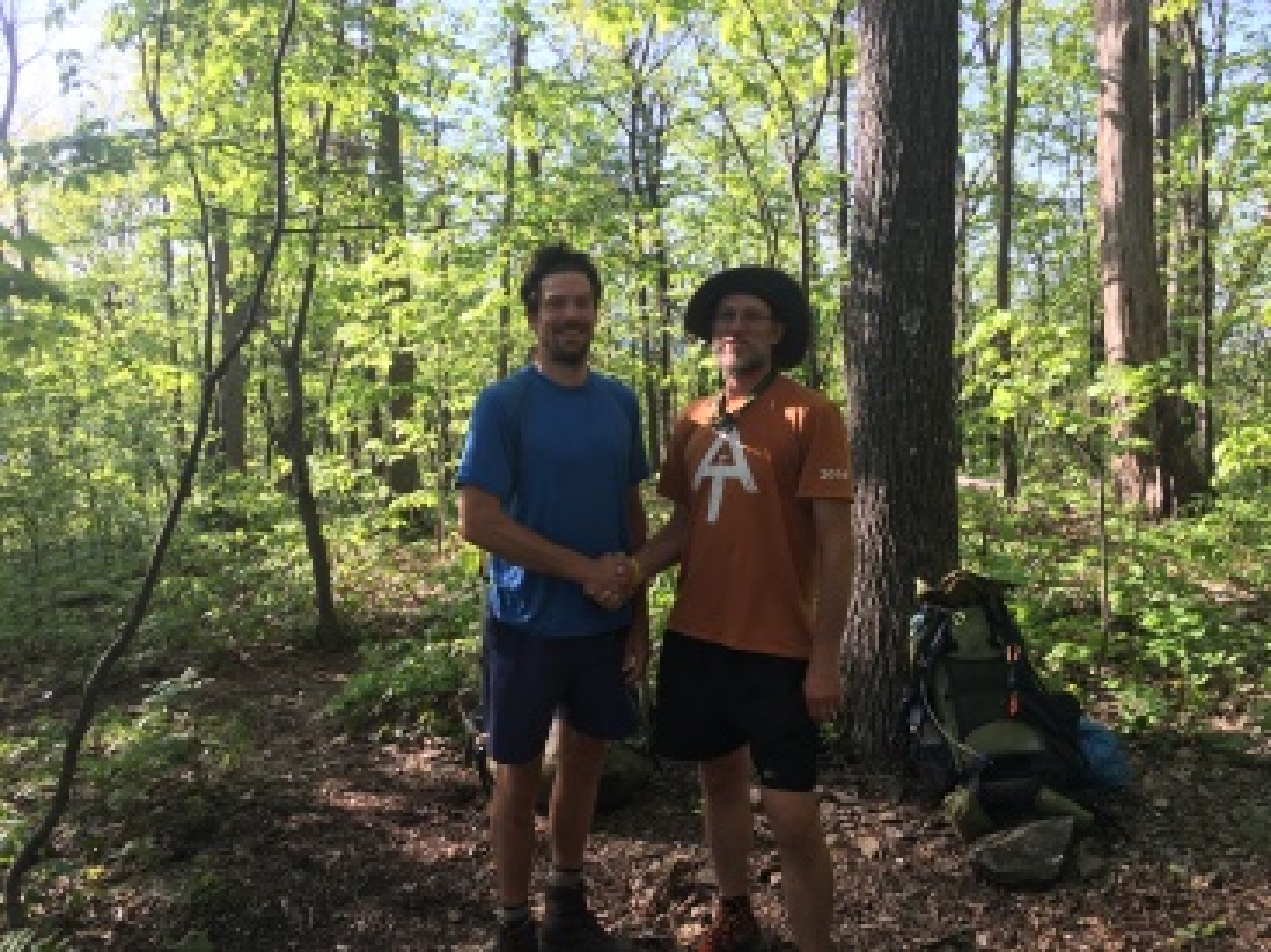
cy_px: 476
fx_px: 1064
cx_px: 636
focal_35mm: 29
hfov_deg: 61.7
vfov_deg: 48.2
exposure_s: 1/141
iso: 25
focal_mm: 4.15
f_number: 2.2
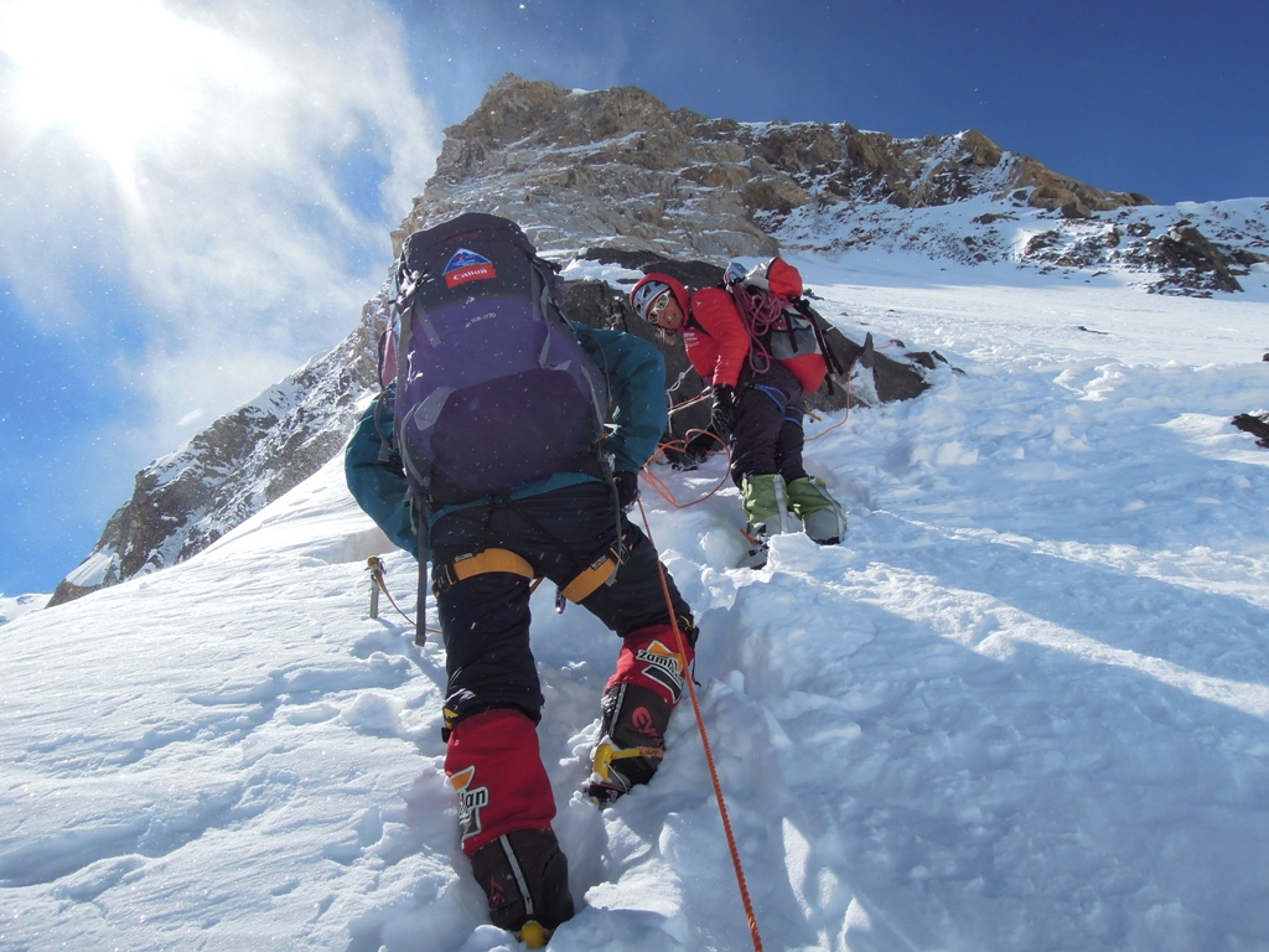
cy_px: 476
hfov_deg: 71.6
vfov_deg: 56.8
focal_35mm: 24
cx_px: 634
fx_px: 880
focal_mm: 4.3
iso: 160
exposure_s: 1/1250
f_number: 5.6
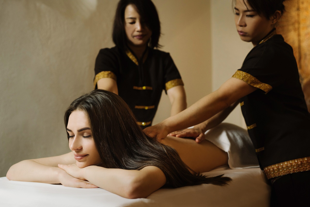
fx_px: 431
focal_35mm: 50
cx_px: 155
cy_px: 104
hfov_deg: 39.6
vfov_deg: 27.0
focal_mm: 50
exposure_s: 1/200
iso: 800
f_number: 4
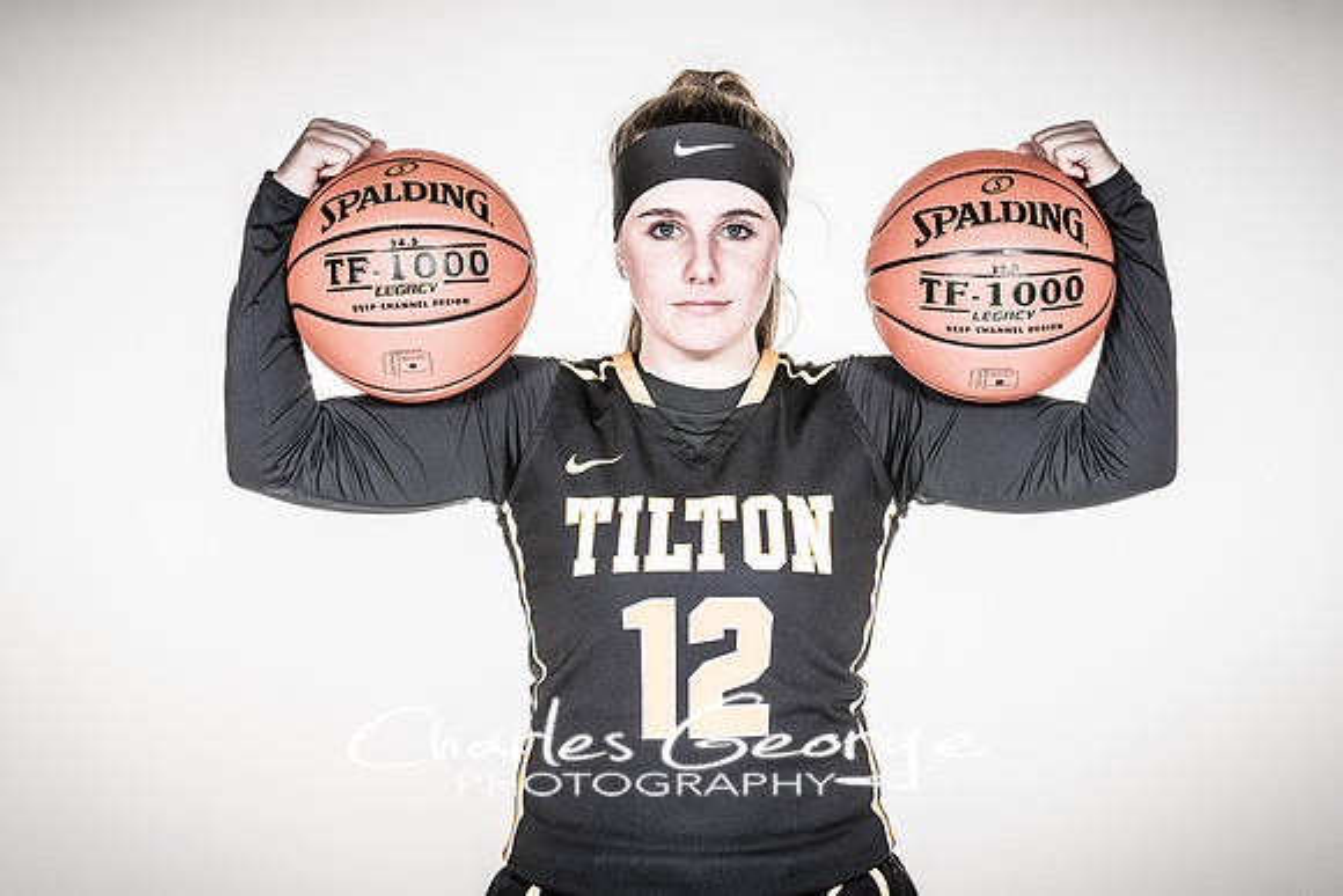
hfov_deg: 10.2
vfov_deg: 6.8
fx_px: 7556
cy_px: 448
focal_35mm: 202
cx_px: 672
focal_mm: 135
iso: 200
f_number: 6.3
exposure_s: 1/160
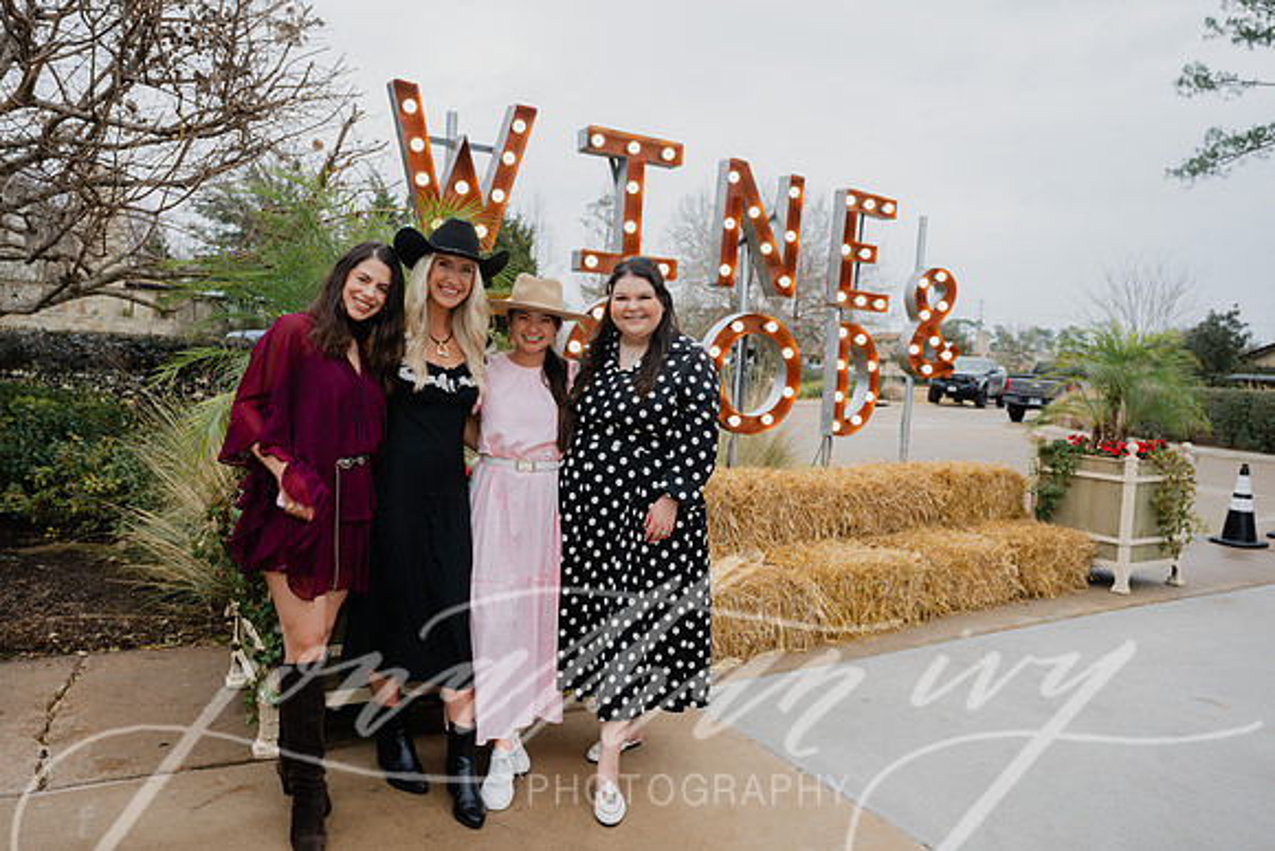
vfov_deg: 49.6
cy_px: 426
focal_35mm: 26
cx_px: 638
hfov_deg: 69.4
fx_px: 921
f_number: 5
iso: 140
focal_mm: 26
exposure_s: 1/160
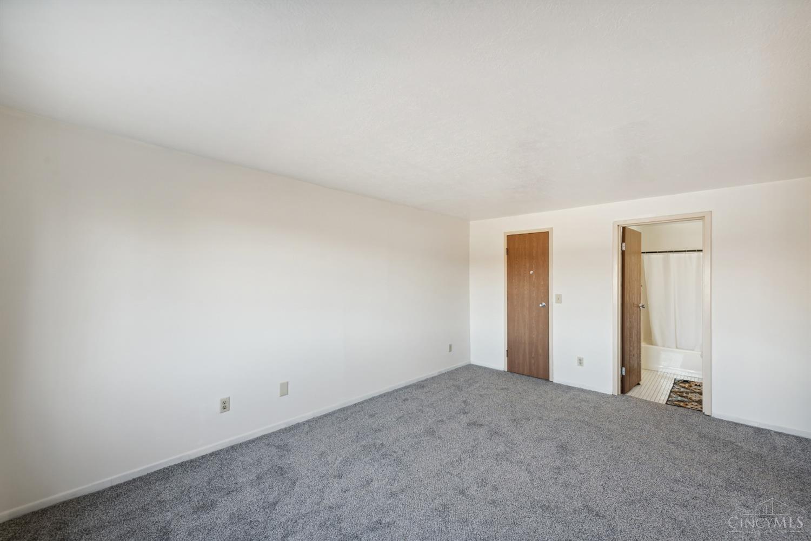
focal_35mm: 14
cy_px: 270
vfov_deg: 81.2
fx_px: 315
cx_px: 406
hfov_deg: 104.3
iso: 100
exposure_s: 1/8
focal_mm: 14
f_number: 8
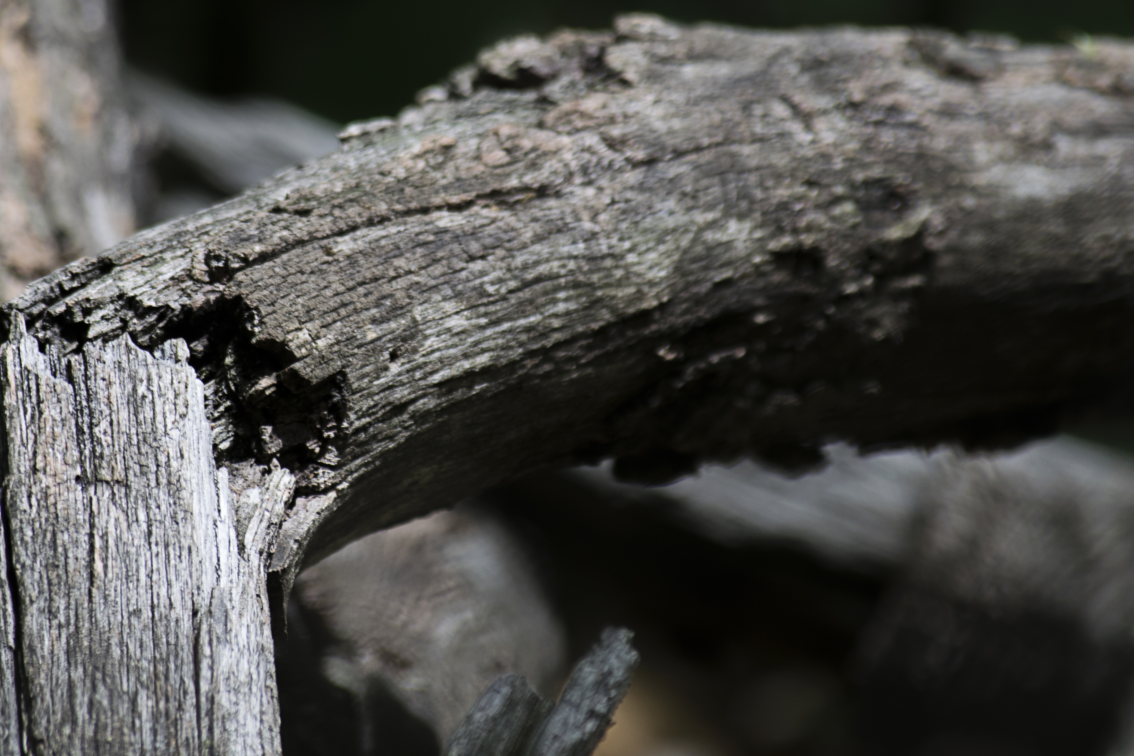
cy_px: 298
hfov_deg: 4.1
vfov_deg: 2.7
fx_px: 16034
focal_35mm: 509
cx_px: 459
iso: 100
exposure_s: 1/160
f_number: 5.6
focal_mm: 200
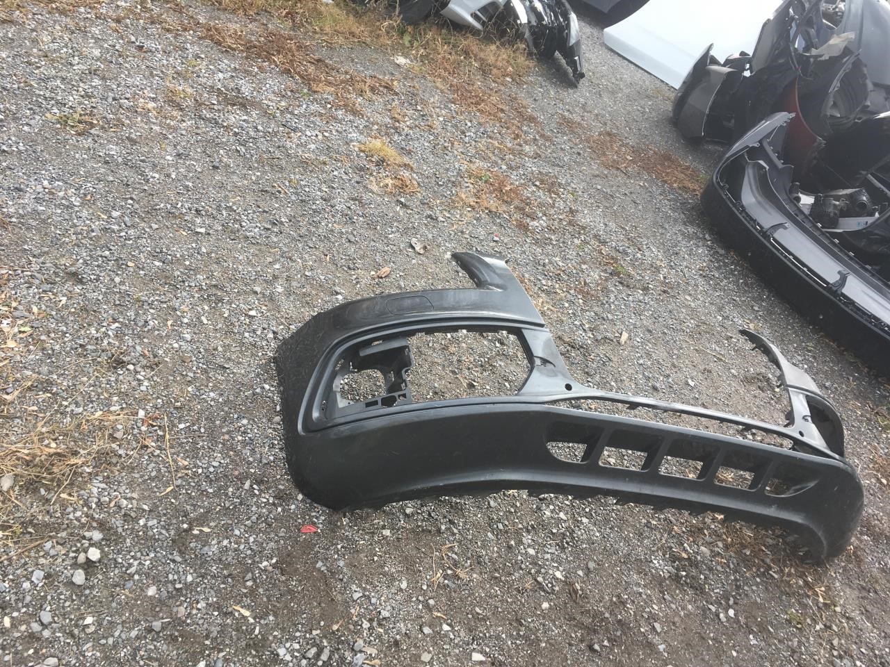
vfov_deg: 48.2
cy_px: 334
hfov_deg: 61.7
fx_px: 746
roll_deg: -26.8
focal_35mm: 29
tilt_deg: -35.2
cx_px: 445
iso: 25
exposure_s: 1/234
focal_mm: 4.15
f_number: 2.2
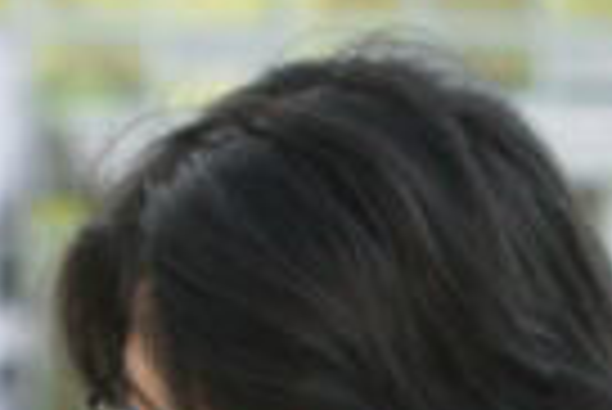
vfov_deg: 2.6
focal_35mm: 527
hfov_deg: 3.8
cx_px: 1508
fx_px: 8968
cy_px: 935
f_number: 3.5
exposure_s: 1/250
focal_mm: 70
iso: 400
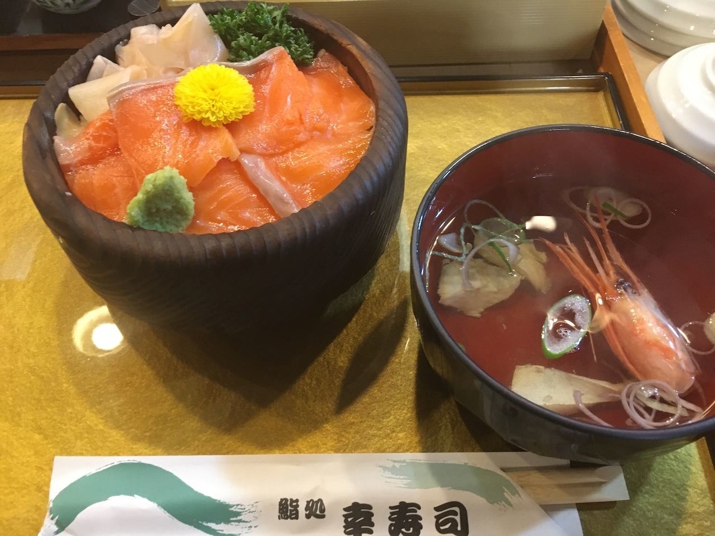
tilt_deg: -54.3
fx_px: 599
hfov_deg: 61.7
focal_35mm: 29
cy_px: 268
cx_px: 358
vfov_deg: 48.2
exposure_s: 1/30
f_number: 2.2
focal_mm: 4.15
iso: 200
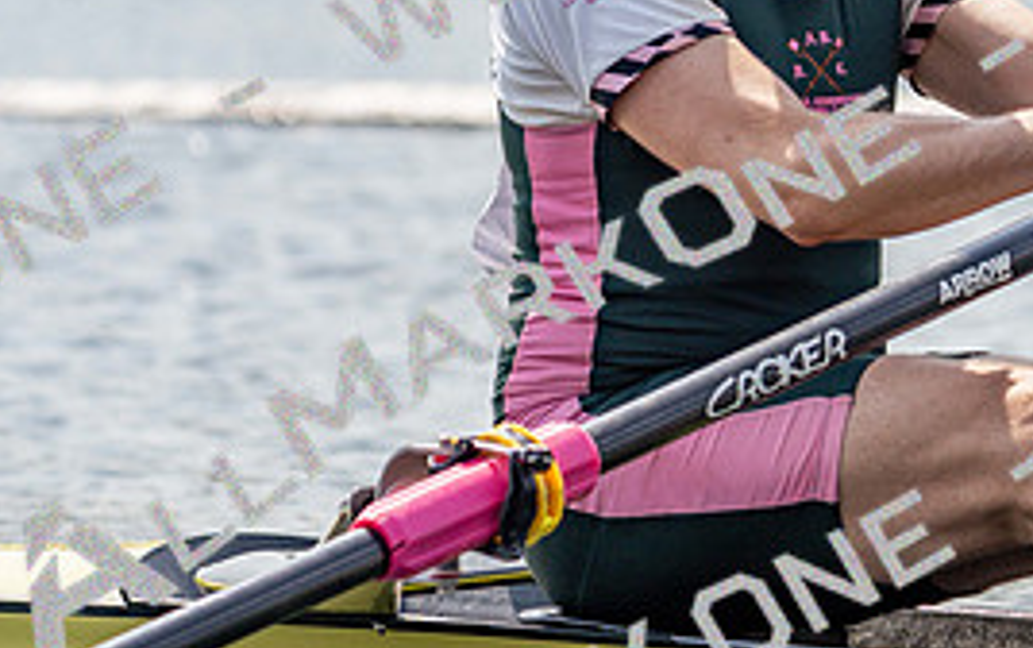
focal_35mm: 441
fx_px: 12426
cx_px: 806
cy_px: 75
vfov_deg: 3.0
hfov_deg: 4.8
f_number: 5.6
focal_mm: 200
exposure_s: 1/1600
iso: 200
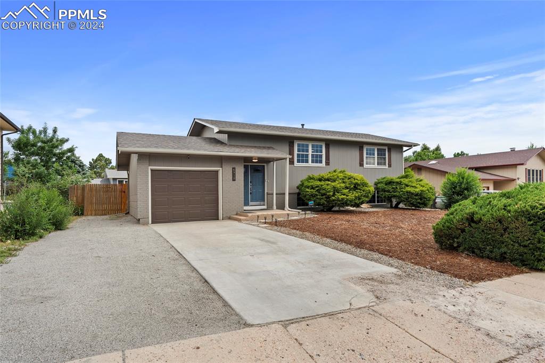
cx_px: 272
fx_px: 288
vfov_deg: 64.5
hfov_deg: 86.9
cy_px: 182
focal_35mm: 19
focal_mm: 19
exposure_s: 1/40
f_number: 8
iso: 100
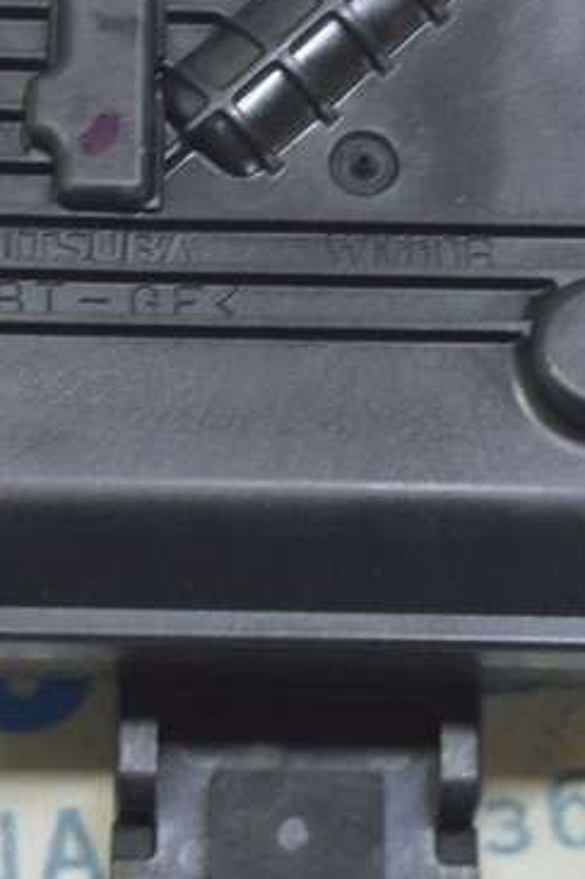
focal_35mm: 160
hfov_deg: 8.6
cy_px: 283
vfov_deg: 12.8
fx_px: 3903
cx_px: 173
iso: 400
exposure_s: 1/20
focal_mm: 38
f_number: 5.6
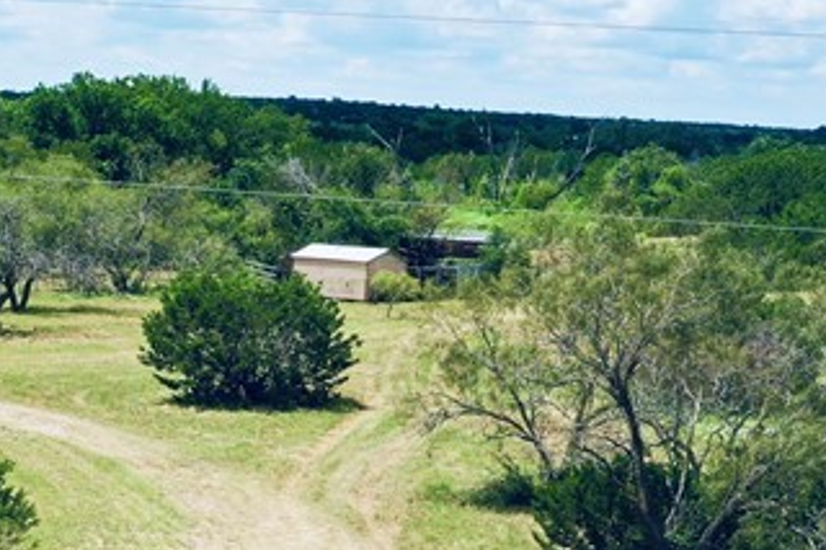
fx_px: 2179
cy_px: 516
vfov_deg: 14.2
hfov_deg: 21.4
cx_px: 284
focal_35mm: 95
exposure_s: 1/500
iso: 100
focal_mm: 10.26
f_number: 5.6
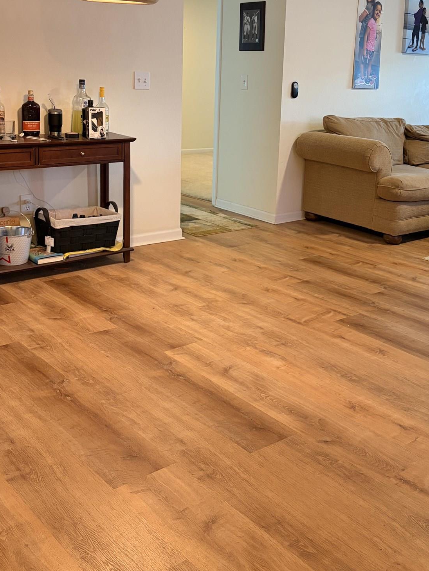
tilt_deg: -9.8
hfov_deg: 35.0
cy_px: 186
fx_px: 677
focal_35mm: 41
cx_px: 268
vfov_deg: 45.0
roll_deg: -2.5
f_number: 1.6
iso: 250
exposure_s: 1/60
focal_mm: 5.96
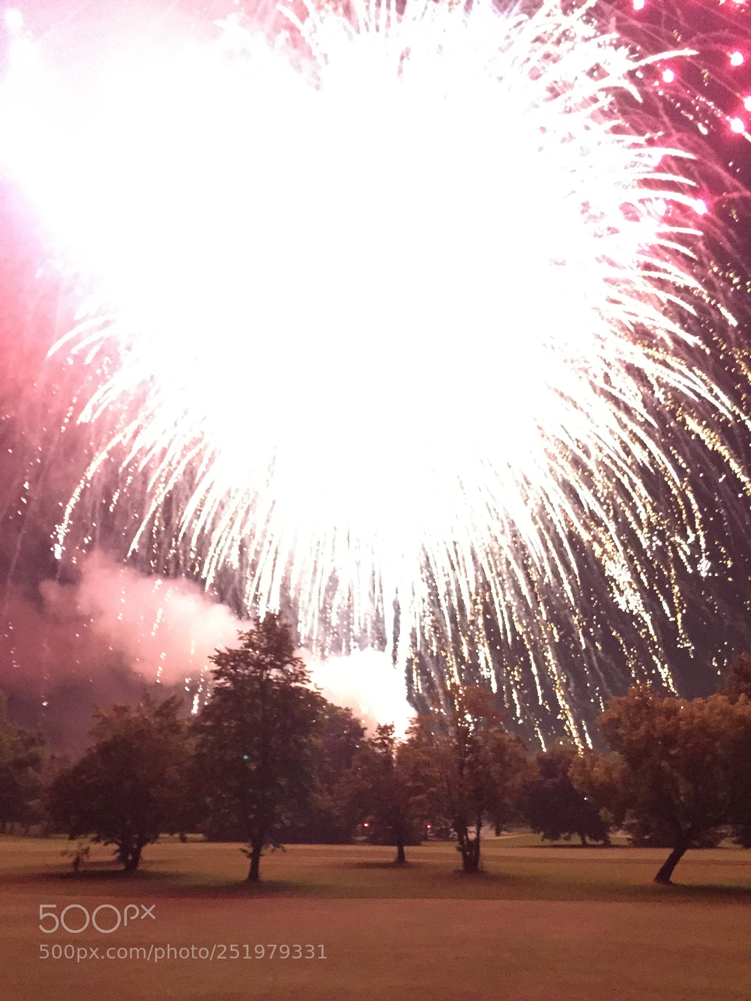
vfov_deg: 61.7
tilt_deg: +18.8
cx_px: 376
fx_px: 839
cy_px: 500
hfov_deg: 48.2
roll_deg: +1.1
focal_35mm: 29
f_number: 2.2
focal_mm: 4.15
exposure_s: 1/15
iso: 1000
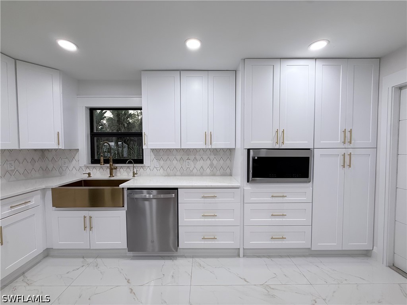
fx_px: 165
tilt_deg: -0.9
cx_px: 204
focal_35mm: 14
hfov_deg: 102.1
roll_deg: +0.0
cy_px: 152
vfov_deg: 85.7
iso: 100
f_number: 2.2
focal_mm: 2.22
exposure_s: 1/120
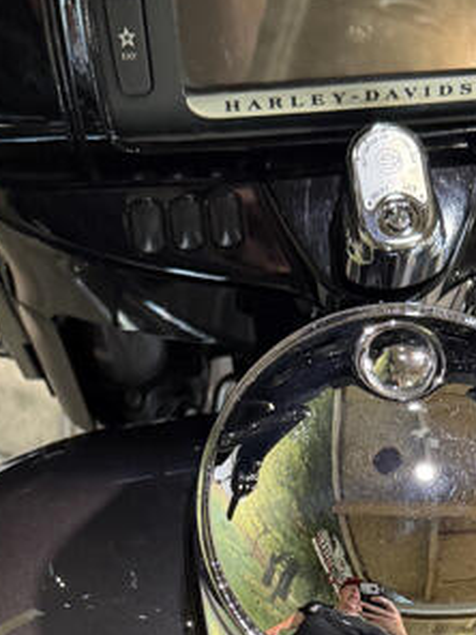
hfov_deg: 17.6
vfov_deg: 22.2
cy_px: 712
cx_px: 414
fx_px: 1522
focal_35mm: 83
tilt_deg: -51.5
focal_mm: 6.76
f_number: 1.78
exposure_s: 1/60
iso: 250
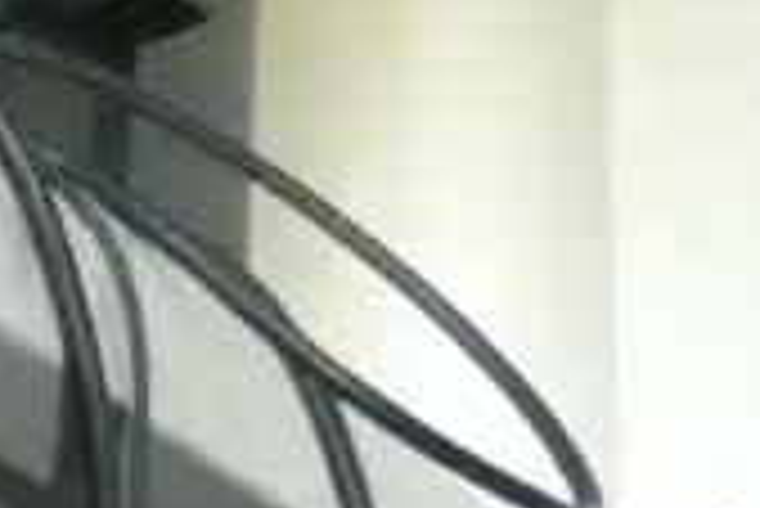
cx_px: -1484
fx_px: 3190
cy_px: 1497
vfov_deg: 7.9
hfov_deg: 10.2
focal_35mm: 151
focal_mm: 4.3
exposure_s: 1/125
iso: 800
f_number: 3.3
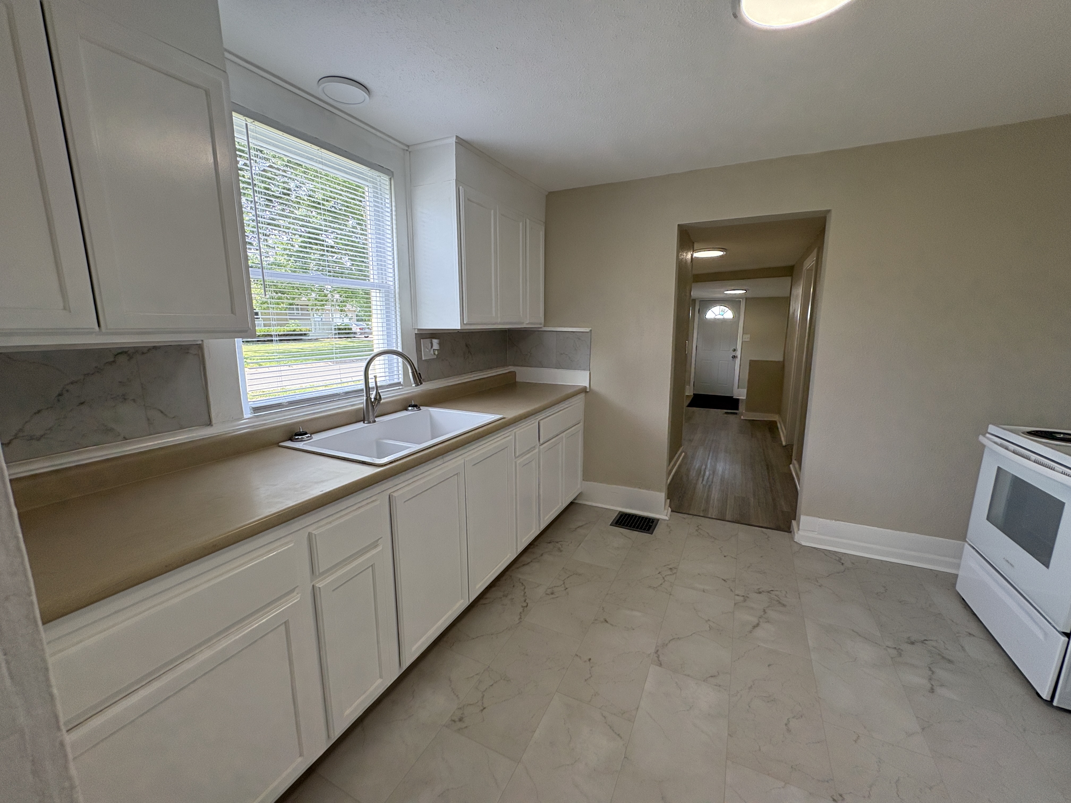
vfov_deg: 85.7
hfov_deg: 102.1
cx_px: 536
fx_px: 433
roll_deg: +0.1
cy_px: 402
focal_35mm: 14
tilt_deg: -9.9
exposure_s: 1/140
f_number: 2.2
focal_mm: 2.22
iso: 80
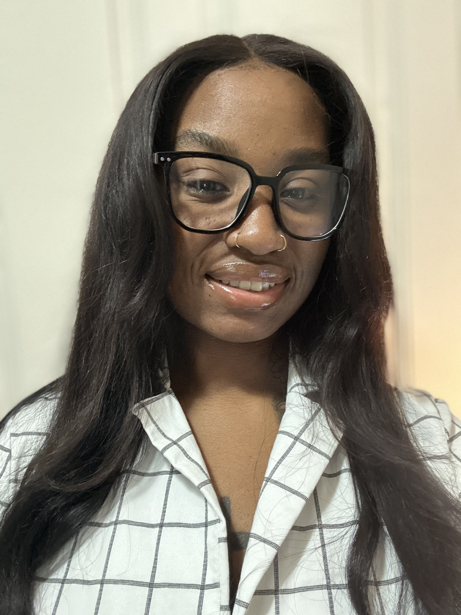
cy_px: 308
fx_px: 533
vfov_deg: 60.0
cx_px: 230
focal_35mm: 30
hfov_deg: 46.8
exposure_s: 1/30
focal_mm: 2.69
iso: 400
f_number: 1.9
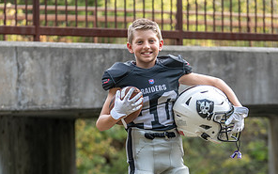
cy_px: 148
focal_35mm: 164
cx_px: 155
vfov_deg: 8.0
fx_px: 1243
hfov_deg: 12.8
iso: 160
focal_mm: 82
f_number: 2.8
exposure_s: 1/320
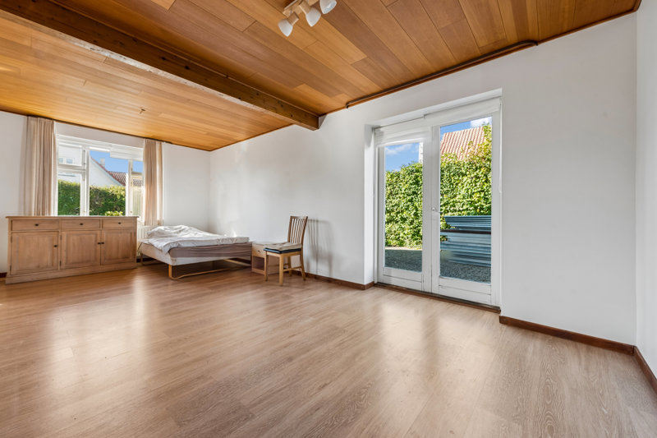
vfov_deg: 81.2
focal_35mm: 14
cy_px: 219
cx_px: 328
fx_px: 255
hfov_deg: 104.3
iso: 250
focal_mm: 14
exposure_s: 1/15
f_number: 9
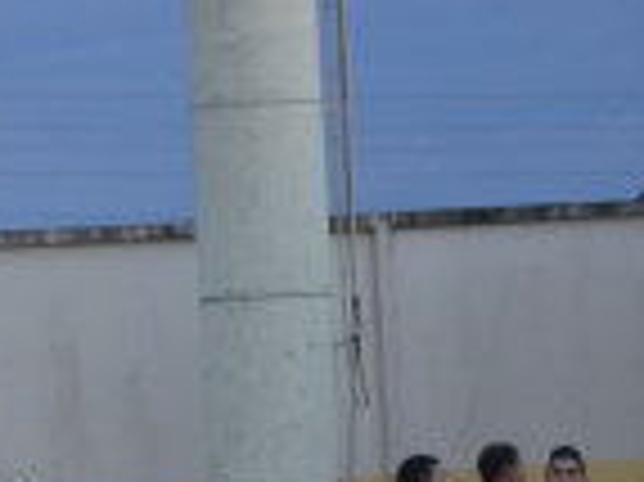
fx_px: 9350
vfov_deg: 2.9
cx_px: -86
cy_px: 597
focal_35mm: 503
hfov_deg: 3.9
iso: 3200
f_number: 5.6
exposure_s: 1/100
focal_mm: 100
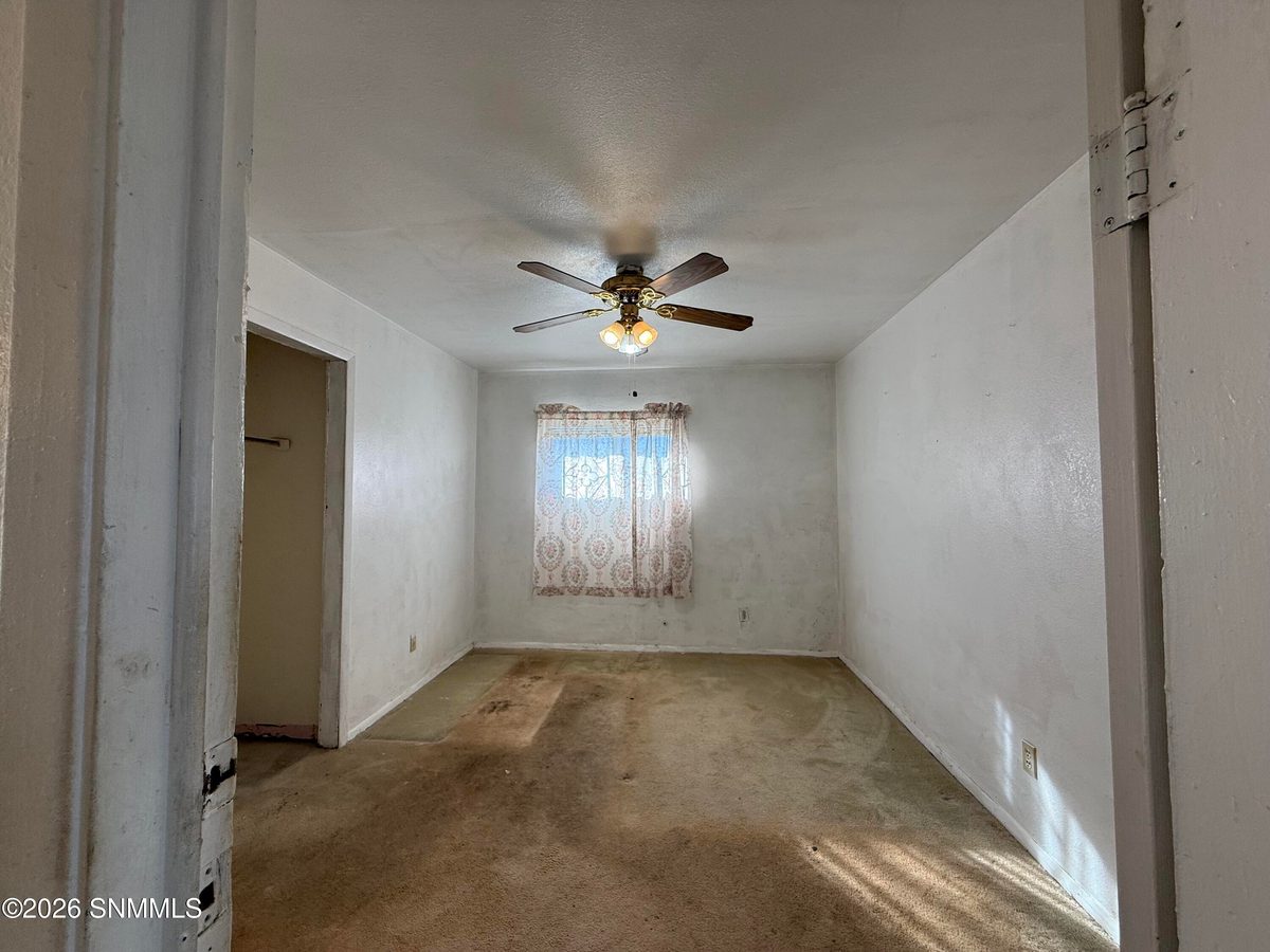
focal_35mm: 14
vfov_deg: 85.7
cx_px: 635
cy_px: 476
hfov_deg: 102.1
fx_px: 514
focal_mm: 2.22
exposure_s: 1/120
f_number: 2.2
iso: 64
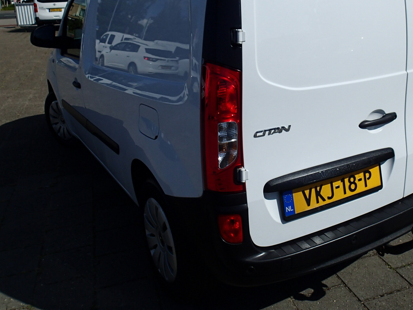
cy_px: 105
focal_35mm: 35
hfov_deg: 52.4
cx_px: 241
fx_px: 418
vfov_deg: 40.2
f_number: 8
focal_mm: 4.5
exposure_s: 1/500
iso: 100
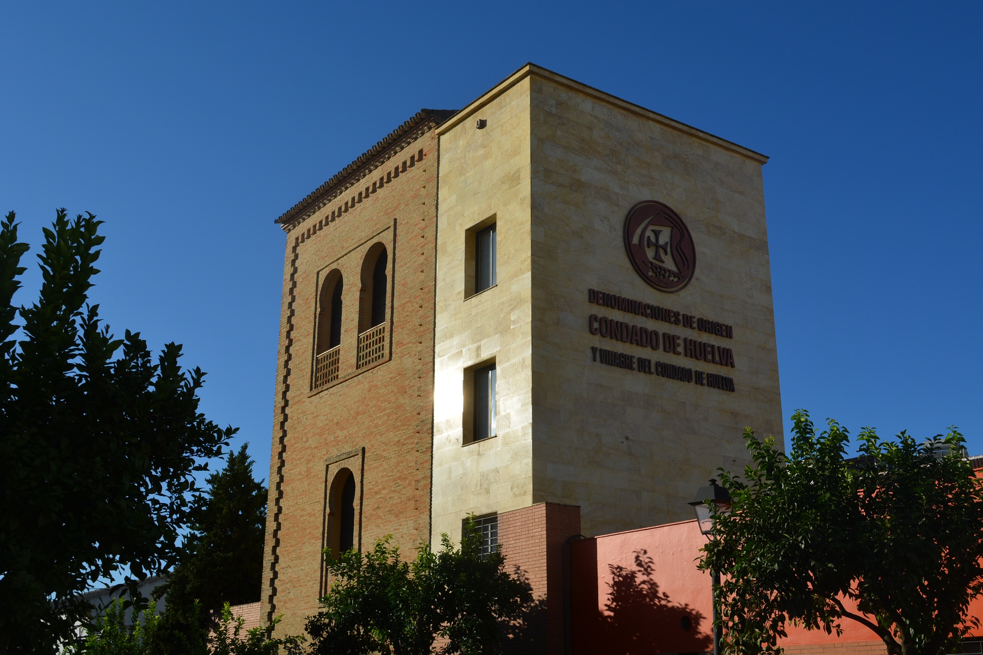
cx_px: 492
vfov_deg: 31.9
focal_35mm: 42
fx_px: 1147
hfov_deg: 46.4
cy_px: 328
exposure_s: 1/400
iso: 100
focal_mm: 28
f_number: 10
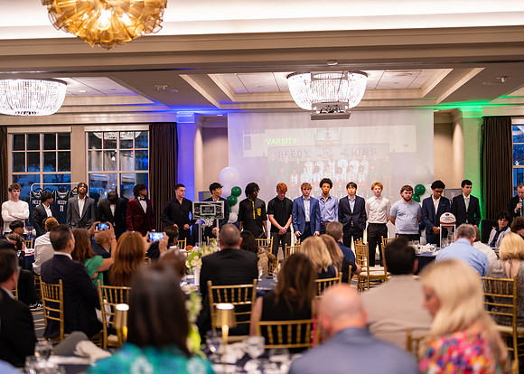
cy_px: 187
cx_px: 262
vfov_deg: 27.0
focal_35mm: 52
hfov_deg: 37.2
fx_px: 780
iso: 1000
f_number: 1.2
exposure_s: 1/320
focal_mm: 50
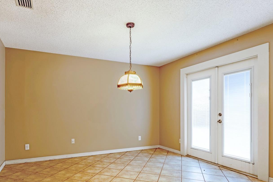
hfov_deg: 78.9
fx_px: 164
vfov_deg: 57.5
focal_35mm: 22
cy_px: 109
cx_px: 115
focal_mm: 11
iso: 250
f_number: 9
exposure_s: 1/50
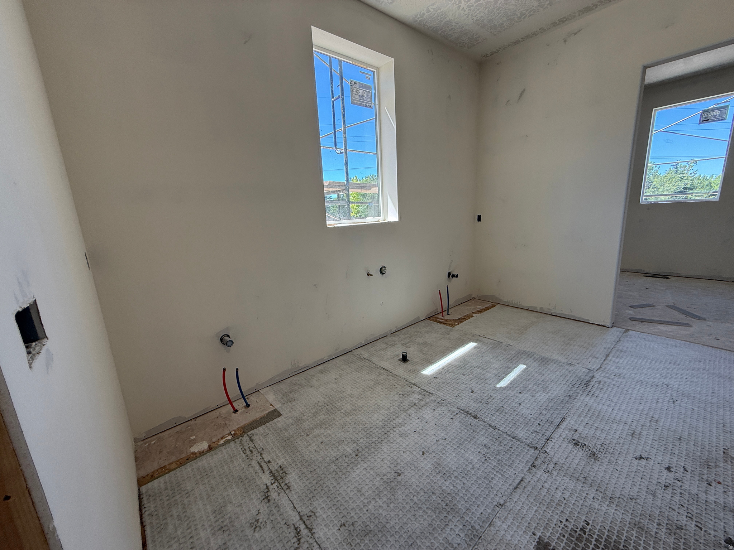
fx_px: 297
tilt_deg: -10.9
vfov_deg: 85.7
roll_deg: +3.5
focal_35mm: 14
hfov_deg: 102.1
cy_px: 275
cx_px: 367
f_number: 2.2
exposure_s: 1/123
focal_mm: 2.22
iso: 64
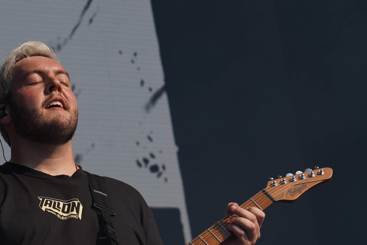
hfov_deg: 8.4
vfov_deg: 5.6
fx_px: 2497
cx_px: 154
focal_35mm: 245
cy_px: 153
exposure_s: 1/500
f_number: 8
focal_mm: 105
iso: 100
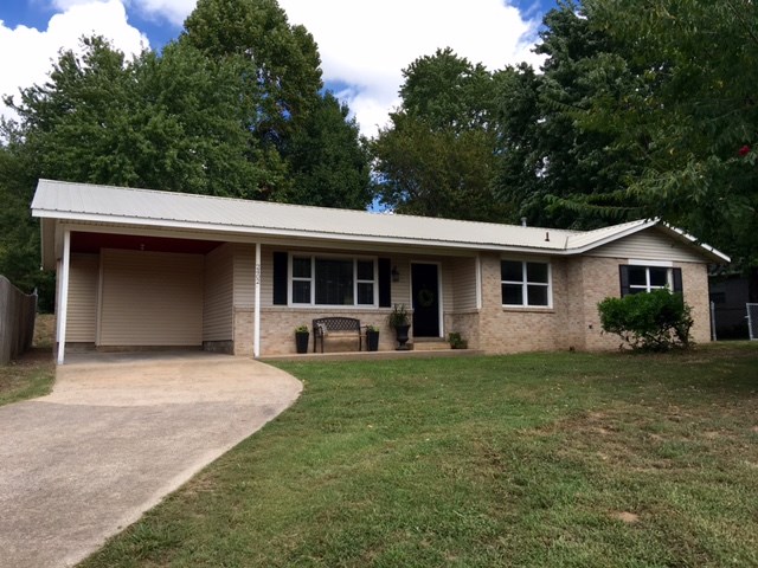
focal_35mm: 29
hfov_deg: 61.7
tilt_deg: +7.0
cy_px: 284
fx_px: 635
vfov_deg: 48.2
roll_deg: +0.4
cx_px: 379
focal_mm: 4.15
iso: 25
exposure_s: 1/884
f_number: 2.2
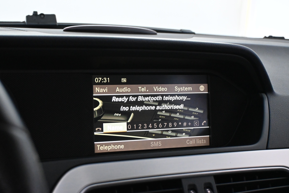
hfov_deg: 40.0
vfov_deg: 27.3
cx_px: 144
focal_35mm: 50
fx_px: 397
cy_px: 96
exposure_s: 1/60
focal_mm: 33
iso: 5600
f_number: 5
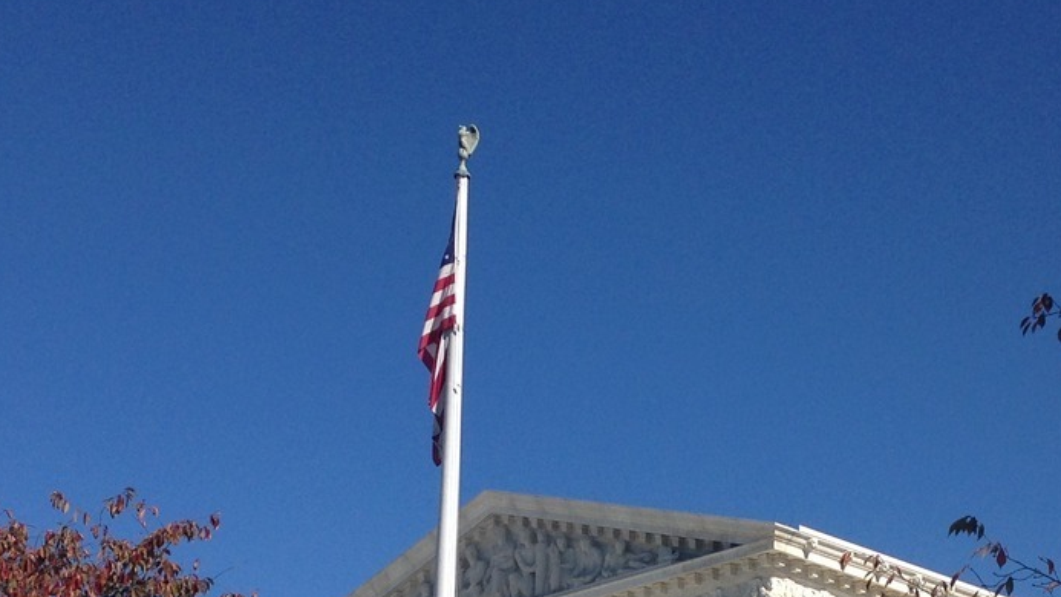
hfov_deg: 25.6
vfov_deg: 14.1
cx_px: 617
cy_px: 727
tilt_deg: +11.6
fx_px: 2335
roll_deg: -1.0
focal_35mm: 83
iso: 50
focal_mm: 4.12
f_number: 2.4
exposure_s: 1/2088
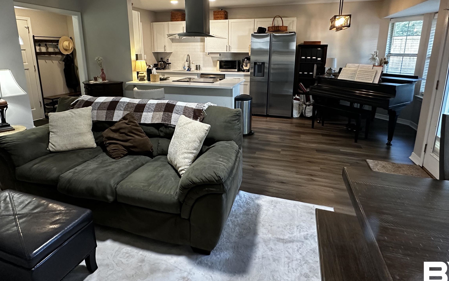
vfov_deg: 58.7
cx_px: 220
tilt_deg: -10.9
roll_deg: +0.0
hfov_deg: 85.0
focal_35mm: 20
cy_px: 100
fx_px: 245
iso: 320
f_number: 2.2
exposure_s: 1/60
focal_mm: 2.22
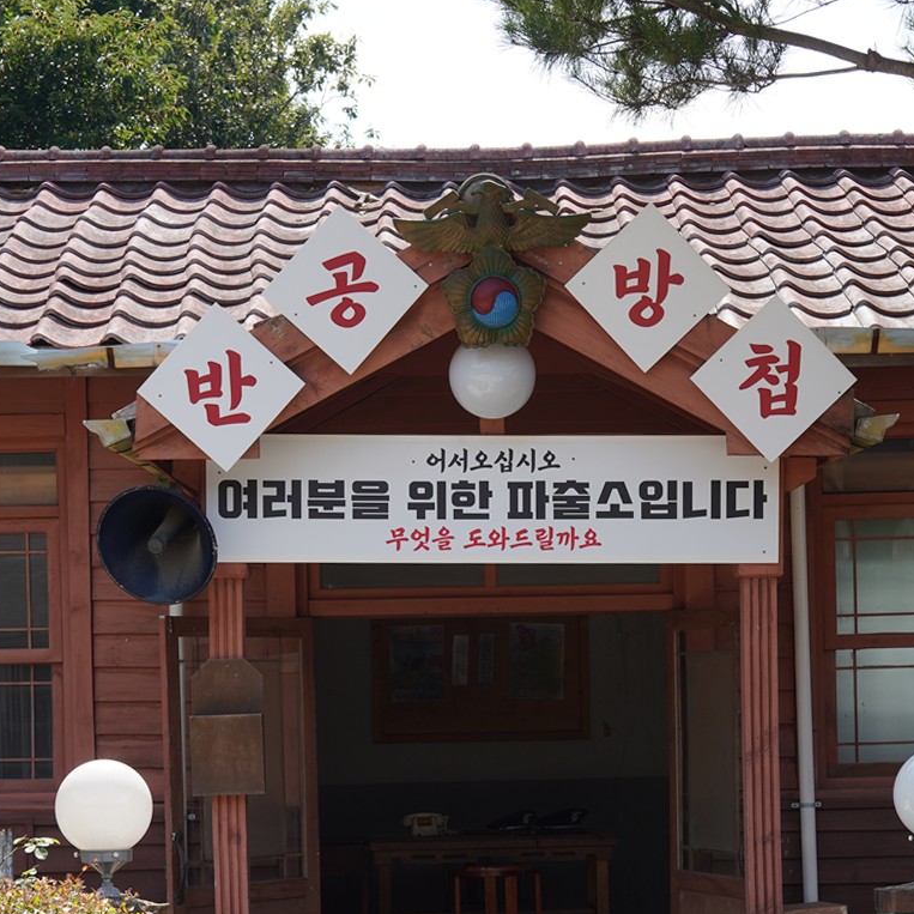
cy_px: 768
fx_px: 2330
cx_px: 547
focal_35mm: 78
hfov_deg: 22.2
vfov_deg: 21.8
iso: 100
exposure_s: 1/100
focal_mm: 35
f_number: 9
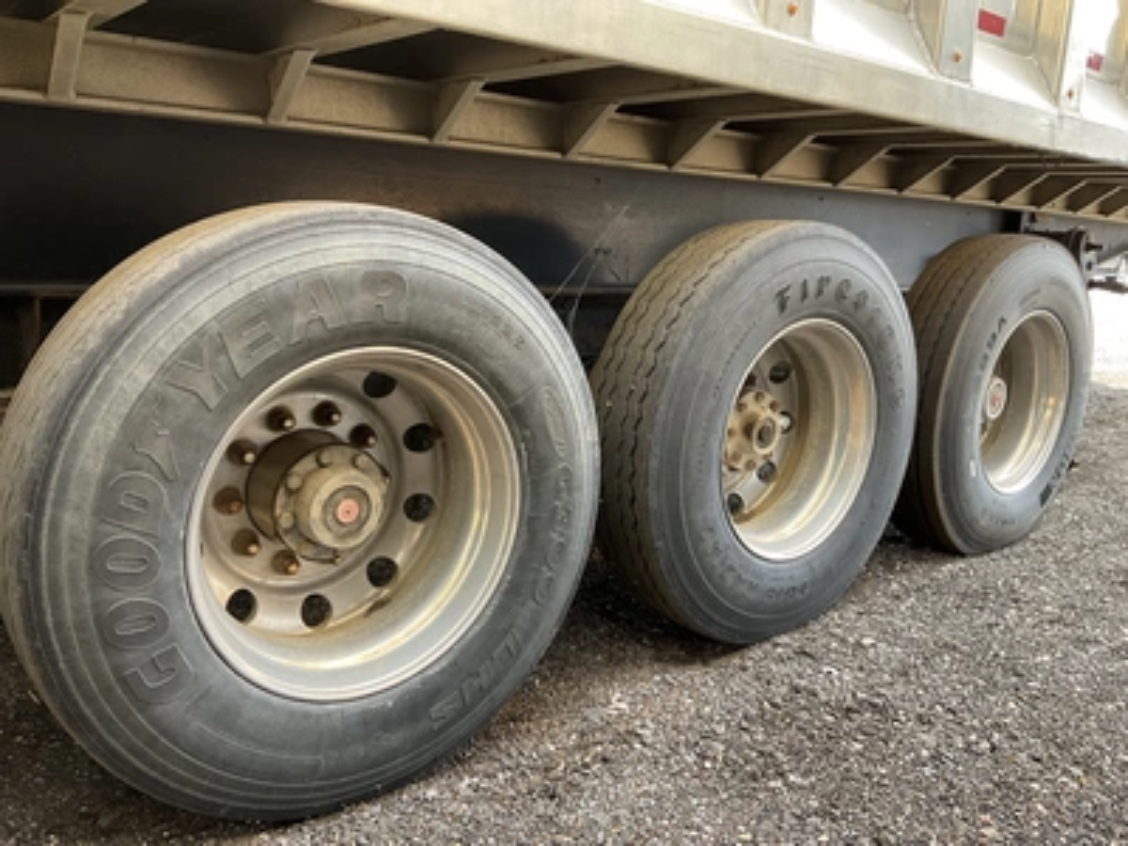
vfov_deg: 48.2
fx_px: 945
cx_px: 564
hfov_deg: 61.7
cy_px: 423
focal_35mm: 29
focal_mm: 3
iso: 50
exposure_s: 1/122
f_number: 1.8
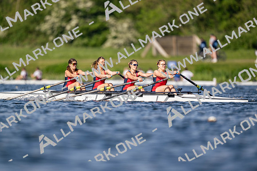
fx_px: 4282
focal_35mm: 600
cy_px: 86
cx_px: 128
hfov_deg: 3.4
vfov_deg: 2.3
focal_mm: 600
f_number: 4
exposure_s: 1/2500
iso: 200
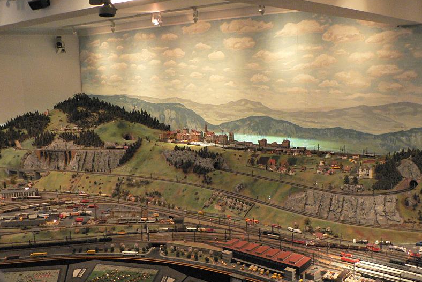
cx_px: 210
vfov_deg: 35.1
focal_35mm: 38
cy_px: 144
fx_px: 446
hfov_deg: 50.7
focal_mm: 6
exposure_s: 1/10
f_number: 2.8
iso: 400
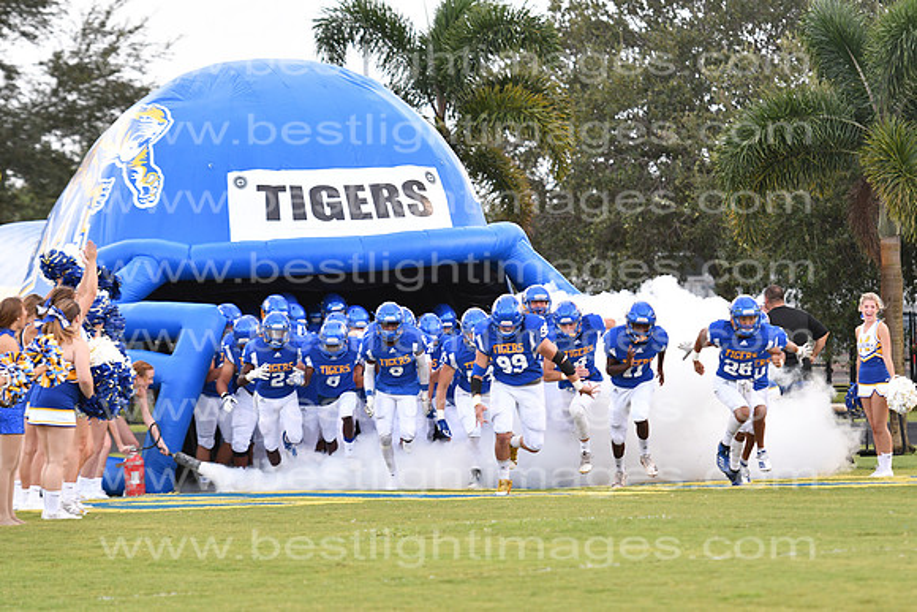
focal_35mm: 210
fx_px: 5350
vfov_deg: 6.5
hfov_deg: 9.8
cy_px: 306
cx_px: 458
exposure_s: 1/640
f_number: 3.2
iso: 800
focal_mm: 140
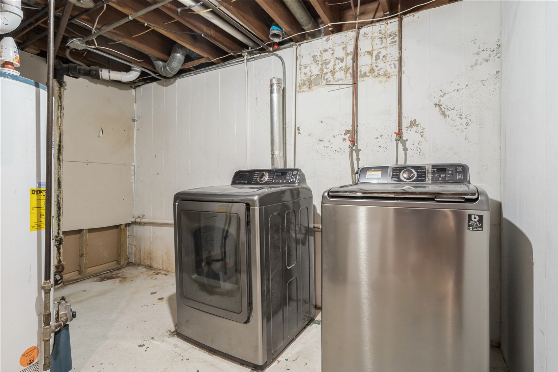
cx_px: 279
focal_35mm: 18
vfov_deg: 67.4
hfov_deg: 90.0
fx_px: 279
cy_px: 186
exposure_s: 1/2
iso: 400
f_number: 9
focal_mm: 18
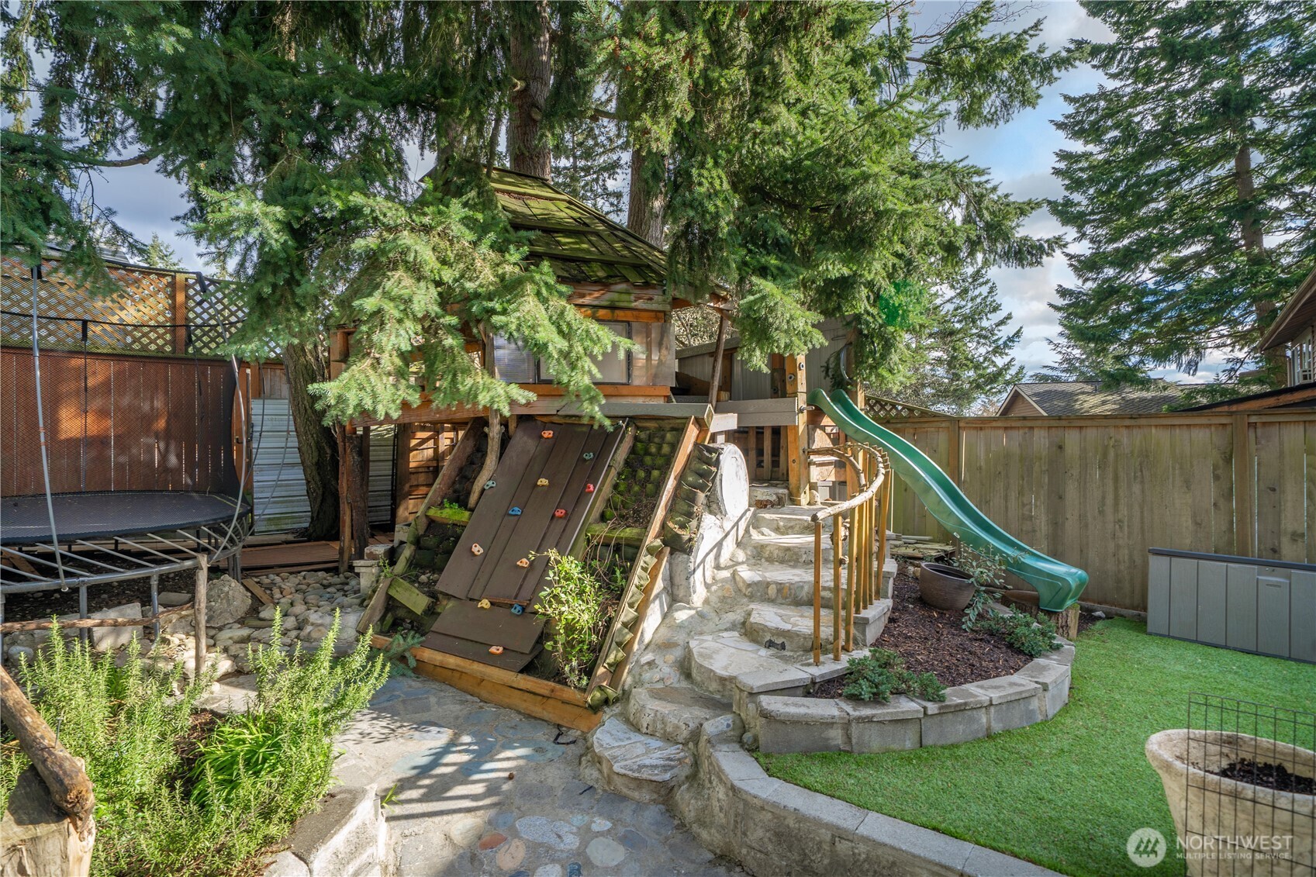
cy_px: 438
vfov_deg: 67.4
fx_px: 658
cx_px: 658
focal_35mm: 18
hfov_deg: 90.0
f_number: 6.3
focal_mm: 18
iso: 100
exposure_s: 1/60
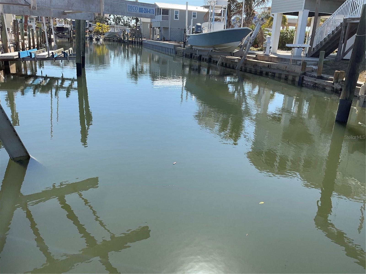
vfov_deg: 48.2
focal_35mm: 29
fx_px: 307
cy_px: 137
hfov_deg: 61.7
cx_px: 183
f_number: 1.8
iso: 16
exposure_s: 1/1412
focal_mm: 3
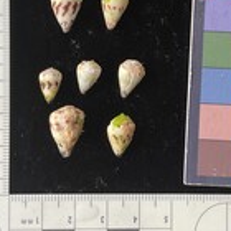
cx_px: 135
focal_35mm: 64
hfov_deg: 26.8
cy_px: 90
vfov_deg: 26.8
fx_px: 483
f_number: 1.8
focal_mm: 3
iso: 25
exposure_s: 1/120
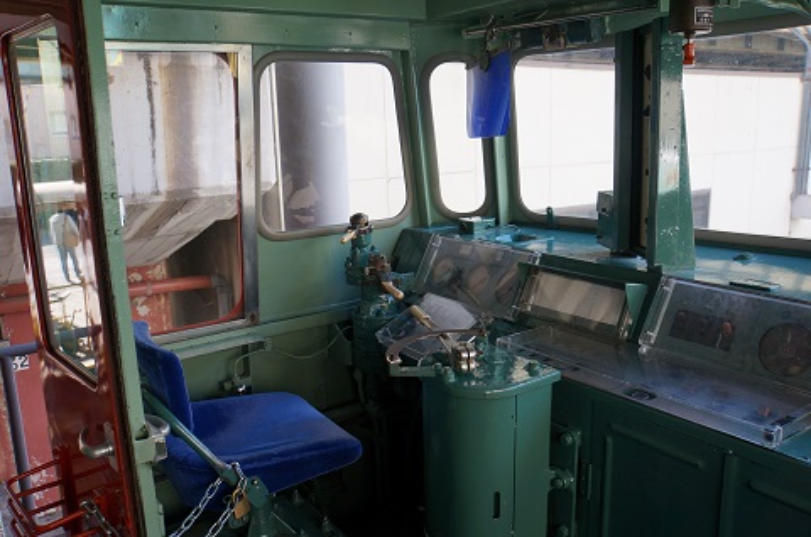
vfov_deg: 42.5
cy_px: 268
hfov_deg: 60.8
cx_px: 406
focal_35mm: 31
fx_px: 691
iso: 100
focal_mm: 20.5
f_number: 4
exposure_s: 1/80
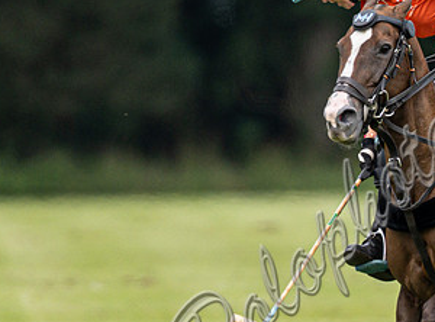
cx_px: 457
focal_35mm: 2132
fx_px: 26664
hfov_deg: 0.9
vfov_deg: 0.7
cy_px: 212
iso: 500
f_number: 4
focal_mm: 500
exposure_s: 1/2500
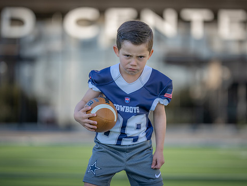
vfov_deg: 7.2
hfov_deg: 9.5
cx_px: 134
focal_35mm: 208
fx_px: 1485
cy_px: 81
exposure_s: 1/640
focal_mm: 170
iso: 100
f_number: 2.8
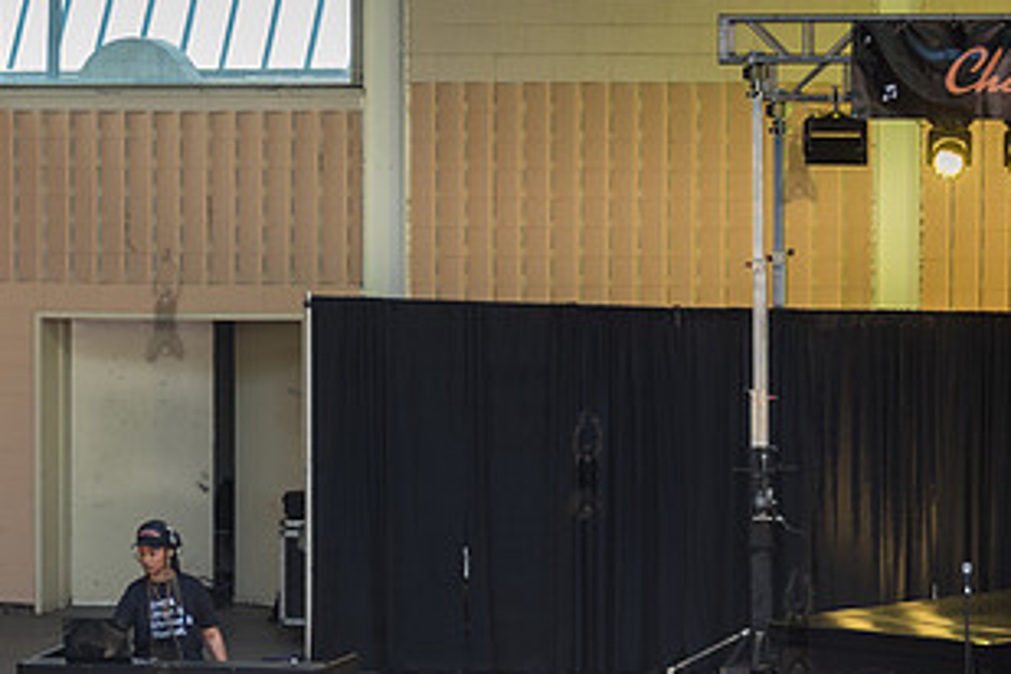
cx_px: 164
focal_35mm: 199
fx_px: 5588
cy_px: 620
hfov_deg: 10.3
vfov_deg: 6.9
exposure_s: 1/160
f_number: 2.8
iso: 250
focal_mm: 105
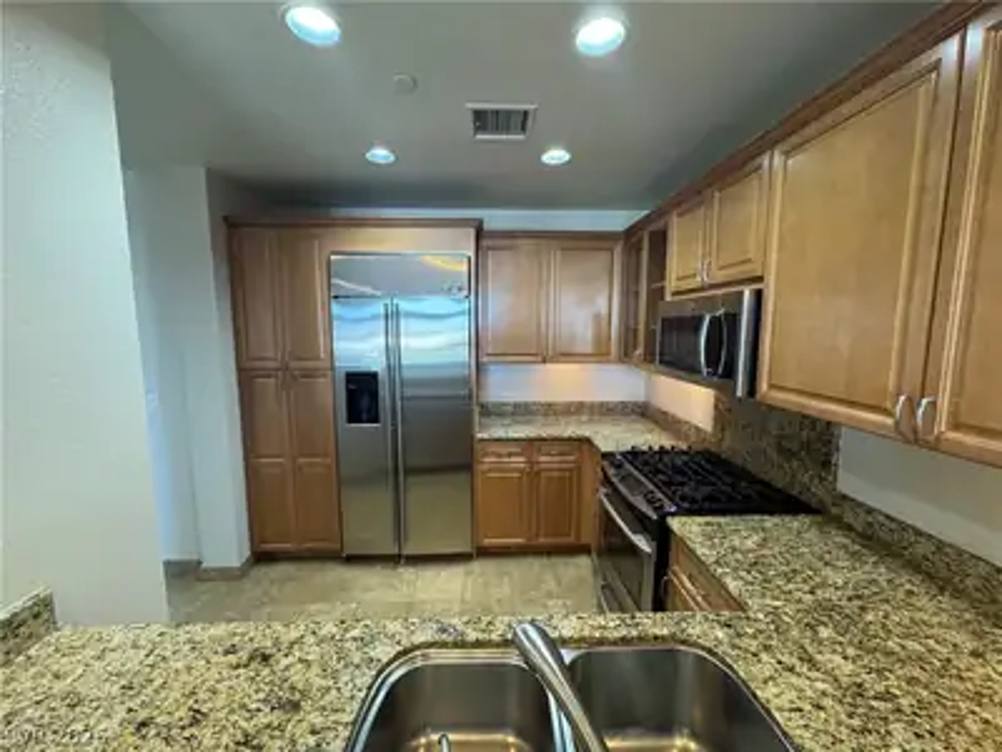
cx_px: 501
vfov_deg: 85.7
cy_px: 376
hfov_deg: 102.1
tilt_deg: -7.3
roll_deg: +0.2
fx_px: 405
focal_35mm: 14
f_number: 2.2
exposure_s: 1/60
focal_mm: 2.22
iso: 250
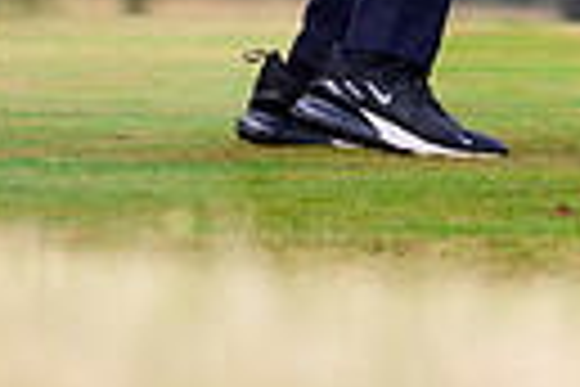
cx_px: 593
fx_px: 18140
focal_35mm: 1126
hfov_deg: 1.8
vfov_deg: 1.2
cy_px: -461
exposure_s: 1/1250
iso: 500
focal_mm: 250
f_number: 5.6
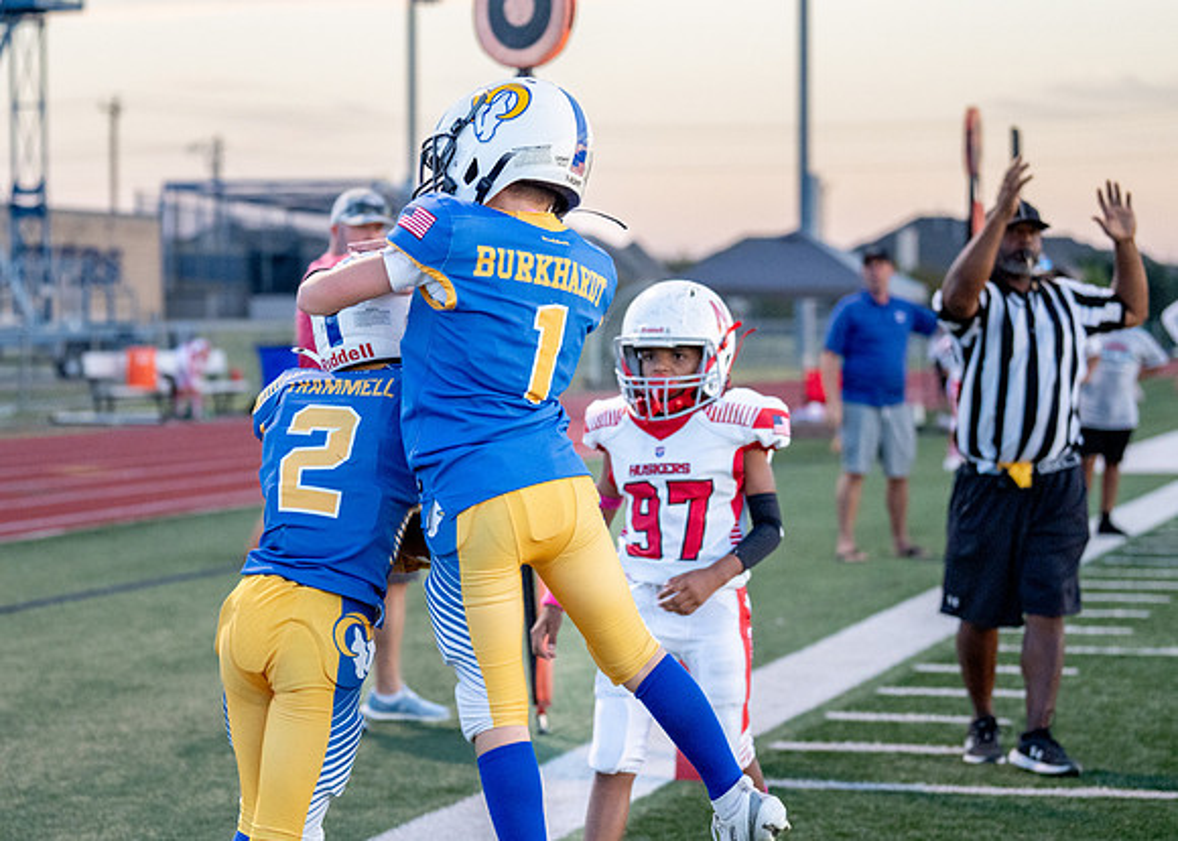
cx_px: 438
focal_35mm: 102
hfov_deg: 19.5
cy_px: 496
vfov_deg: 14.0
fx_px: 3421
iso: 2000
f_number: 2.8
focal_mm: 70
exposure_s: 1/1250
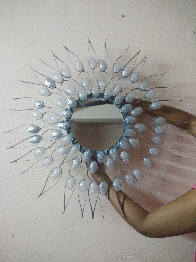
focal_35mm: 21
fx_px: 159
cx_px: 98
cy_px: 131
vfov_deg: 79.0
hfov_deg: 63.4
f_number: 2
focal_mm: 3.57
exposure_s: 1/17
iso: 800
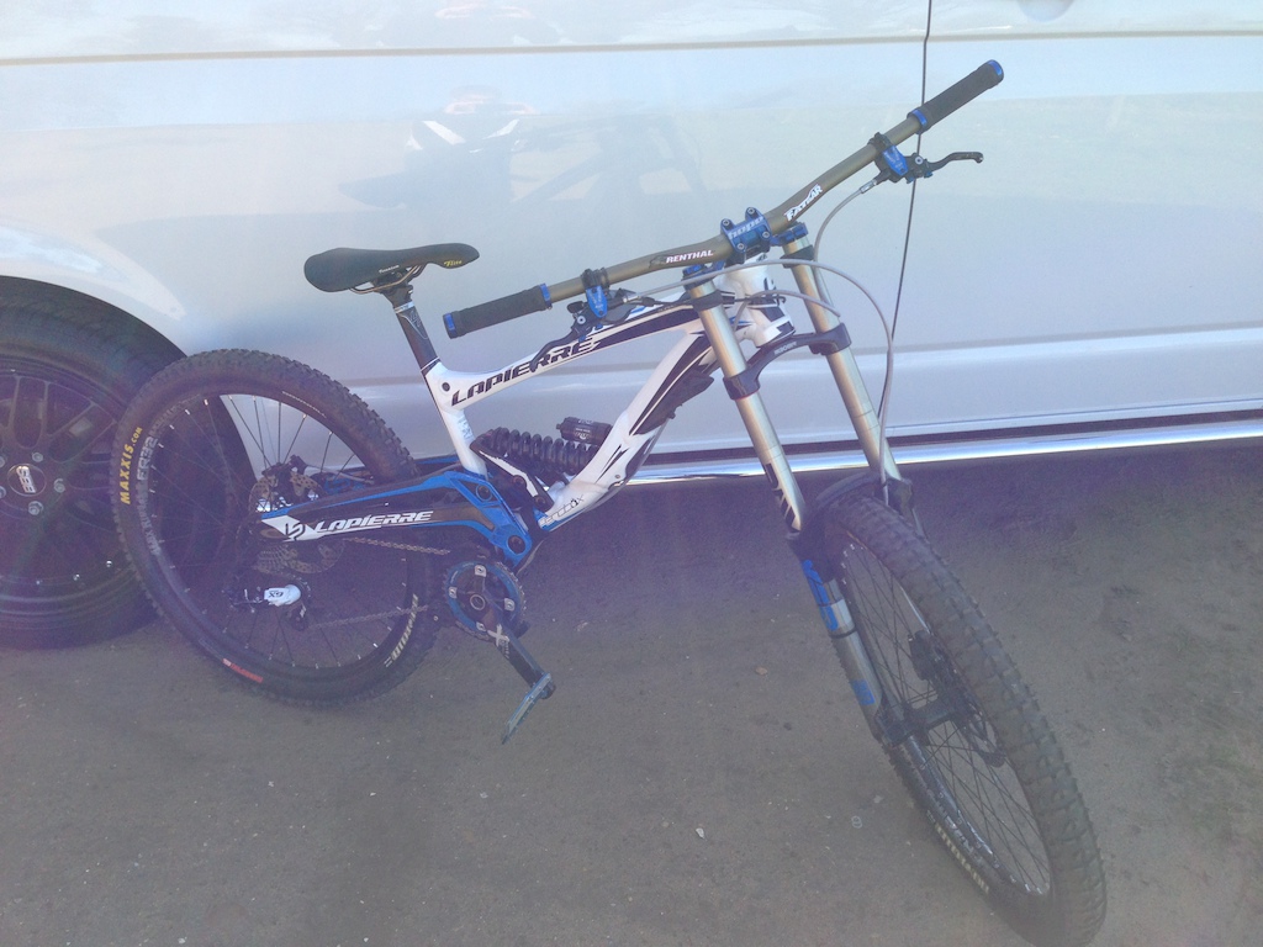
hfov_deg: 55.4
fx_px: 1204
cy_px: 474
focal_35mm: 33
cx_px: 632
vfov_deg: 42.9
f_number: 2.4
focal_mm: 4.13
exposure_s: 1/323
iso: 50
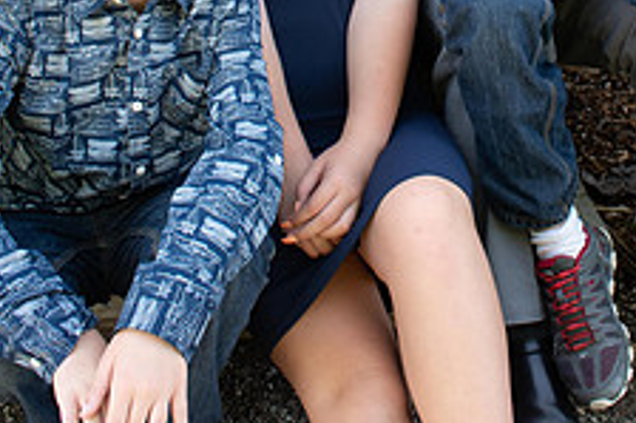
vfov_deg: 18.2
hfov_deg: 28.8
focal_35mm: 70
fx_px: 1236
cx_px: 386
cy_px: -115
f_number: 5.6
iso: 400
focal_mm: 18
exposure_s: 1/125
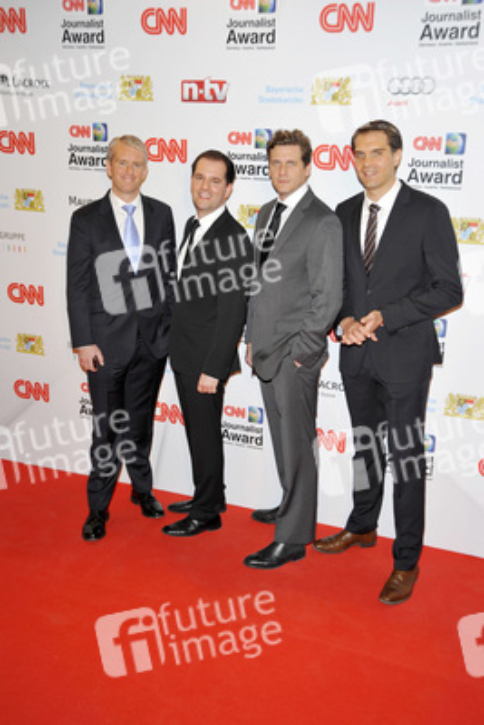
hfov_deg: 33.4
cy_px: 362
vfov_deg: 48.4
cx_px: 242
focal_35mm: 40
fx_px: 806
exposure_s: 1/250
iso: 640
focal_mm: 40
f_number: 6.3
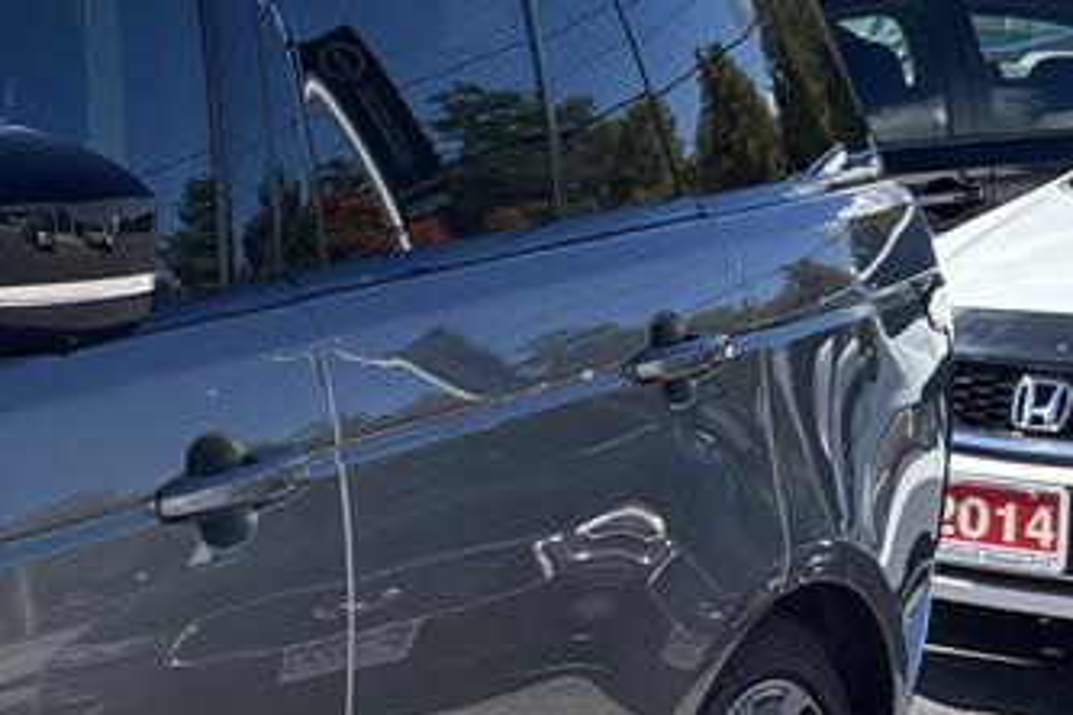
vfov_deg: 10.5
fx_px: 3874
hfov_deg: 13.5
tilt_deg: -8.8
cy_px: 567
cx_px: -1083
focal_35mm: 130
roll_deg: +1.2
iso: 50
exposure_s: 1/4630
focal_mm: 5.96
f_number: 1.6
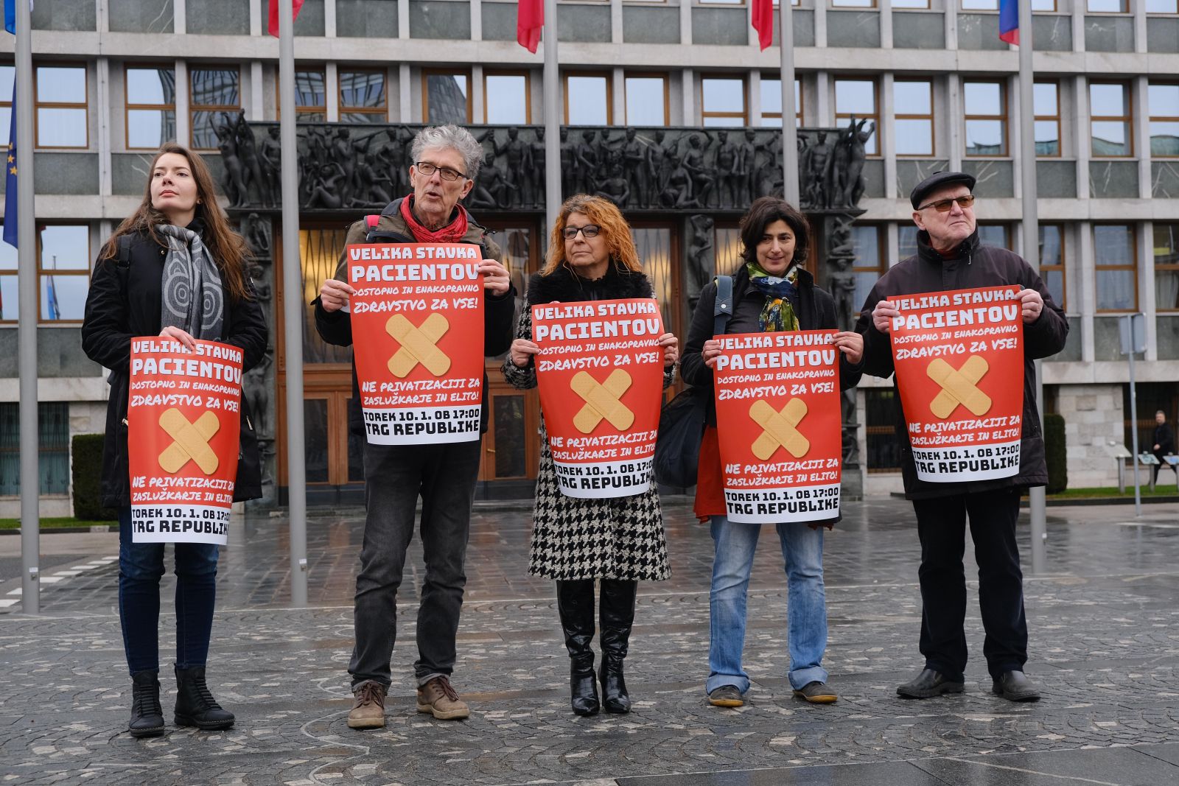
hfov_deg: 45.4
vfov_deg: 31.2
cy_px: 393
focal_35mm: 43
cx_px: 590
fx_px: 1408
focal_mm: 28.9
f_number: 4
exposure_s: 1/160
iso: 400
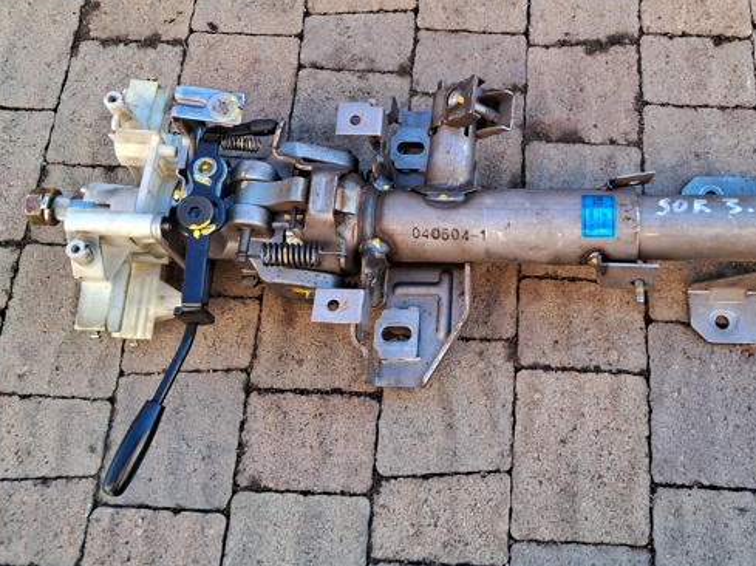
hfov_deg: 53.3
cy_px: 208
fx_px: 742
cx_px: 482
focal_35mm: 34
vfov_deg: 41.4
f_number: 1.8
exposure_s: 1/50
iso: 25
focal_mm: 3.98
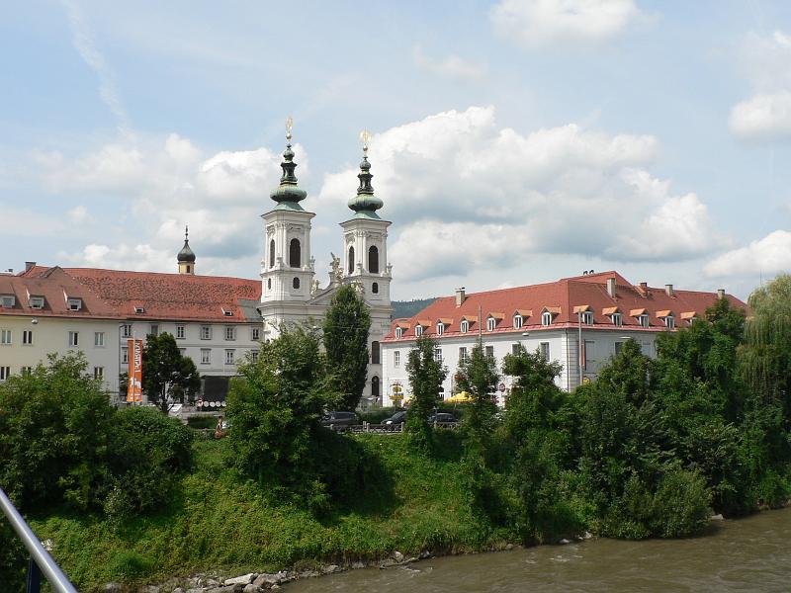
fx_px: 823
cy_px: 296
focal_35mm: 36
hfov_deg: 51.4
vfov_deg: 39.7
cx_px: 396
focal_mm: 6
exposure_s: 1/500
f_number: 5.6
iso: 80
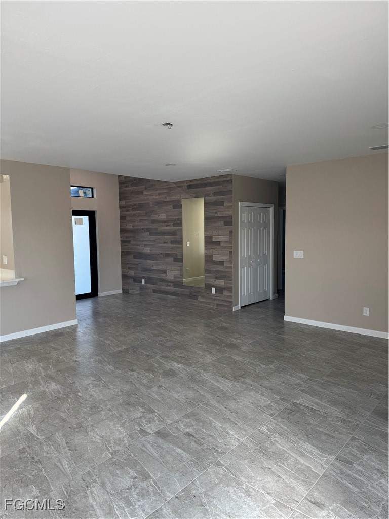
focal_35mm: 24
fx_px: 360
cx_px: 194
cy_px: 260
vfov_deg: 71.6
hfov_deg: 56.8
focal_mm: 6.76
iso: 80
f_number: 1.78
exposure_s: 1/120
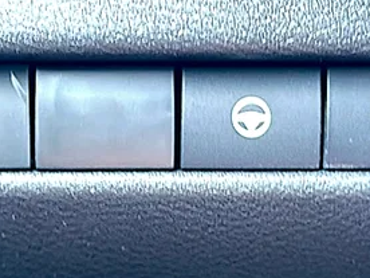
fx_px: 1058
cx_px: 157
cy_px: 132
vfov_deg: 14.9
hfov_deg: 19.8
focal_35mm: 99
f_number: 1.78
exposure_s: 1/40
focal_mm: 6.86
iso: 160
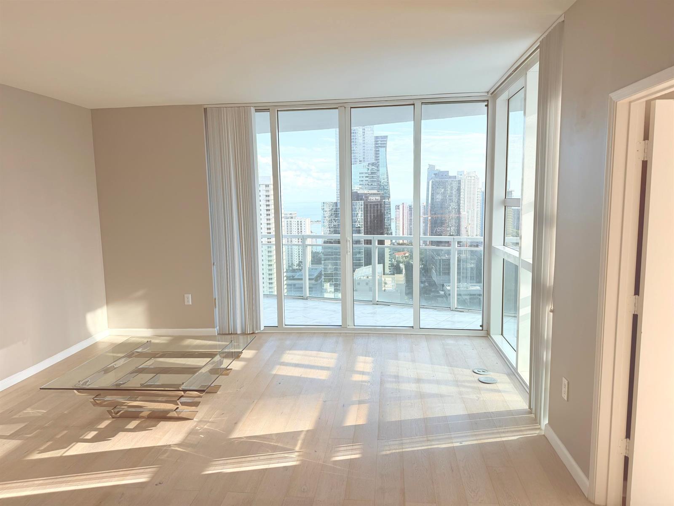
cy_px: 253
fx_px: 467
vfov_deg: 56.8
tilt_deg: -6.9
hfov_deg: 71.6
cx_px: 337
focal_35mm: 24
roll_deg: +1.5
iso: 100
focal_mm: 6.76
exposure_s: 1/1250
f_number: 1.78
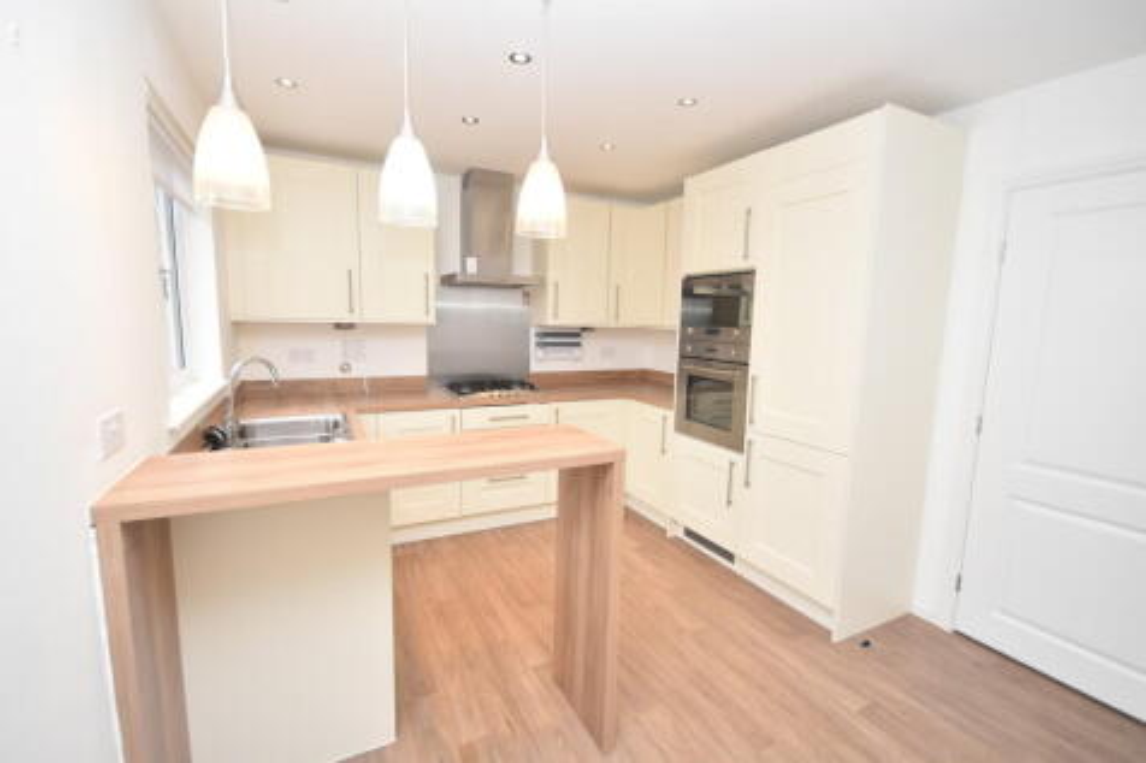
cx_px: 573
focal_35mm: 15
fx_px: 477
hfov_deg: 100.4
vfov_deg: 77.3
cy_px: 382
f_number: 5
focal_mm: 10
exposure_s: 1/200
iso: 800
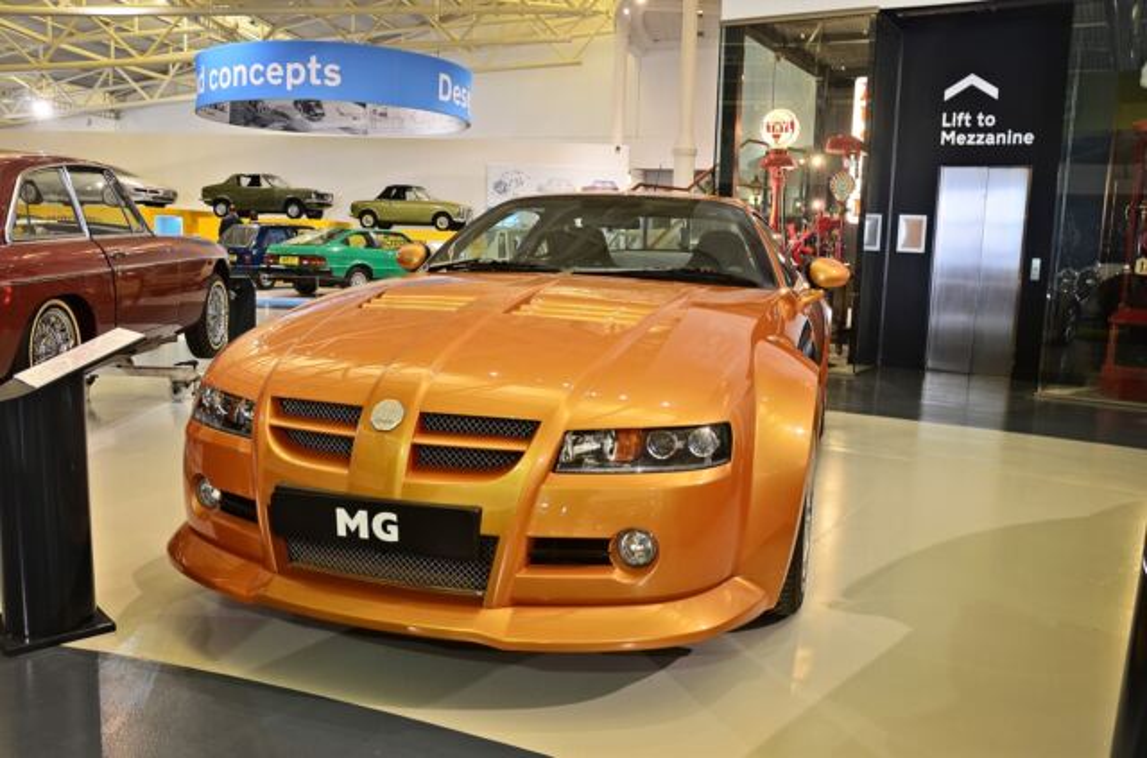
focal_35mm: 27
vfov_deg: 47.7
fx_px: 858
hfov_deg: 67.5
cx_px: 574
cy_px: 379
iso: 400
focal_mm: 18
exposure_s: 1/8
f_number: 8
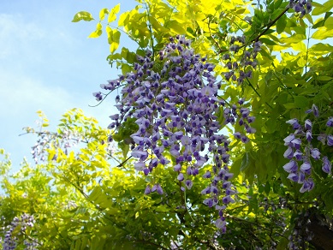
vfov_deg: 29.1
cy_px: 125
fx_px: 481
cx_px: 166
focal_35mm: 50
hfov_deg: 38.2
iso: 100
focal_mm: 8.8
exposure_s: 1/320
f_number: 3.6
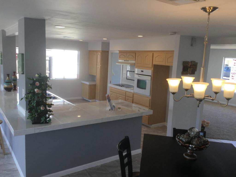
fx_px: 211
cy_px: 88
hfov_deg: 58.4
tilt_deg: -9.2
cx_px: 118
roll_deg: -3.2
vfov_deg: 45.4
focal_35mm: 31
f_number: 2.4
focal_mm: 3.3
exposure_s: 1/120
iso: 40
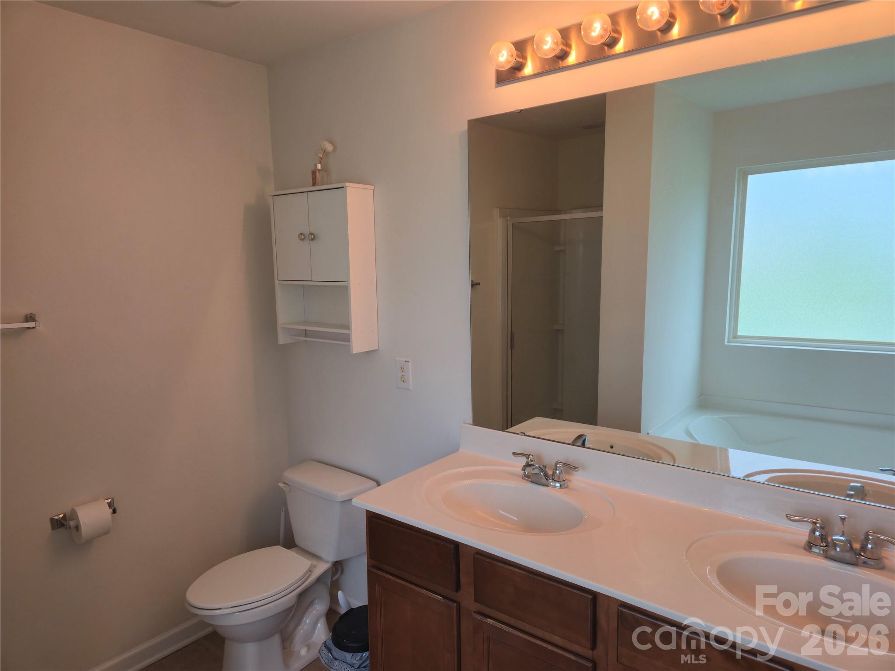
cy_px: 336
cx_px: 448
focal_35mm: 23
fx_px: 595
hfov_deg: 73.9
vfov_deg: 58.9
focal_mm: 5.4
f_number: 1.8
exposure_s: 1/132
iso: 25
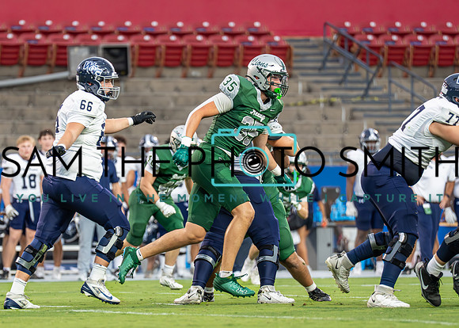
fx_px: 4740
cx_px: 141
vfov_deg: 4.0
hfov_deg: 5.5
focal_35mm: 364
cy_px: 194
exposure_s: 1/1250
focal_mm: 200
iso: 1600
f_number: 2.8
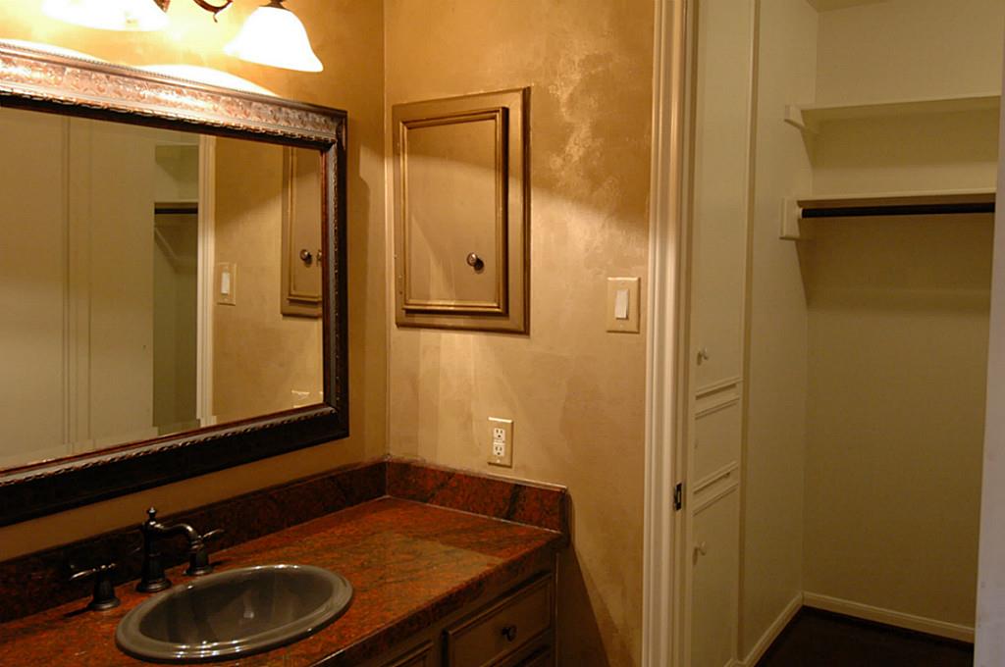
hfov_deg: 62.0
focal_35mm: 30
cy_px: 334
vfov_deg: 43.5
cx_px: 502
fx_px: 836
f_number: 5.6
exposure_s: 1/20
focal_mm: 20
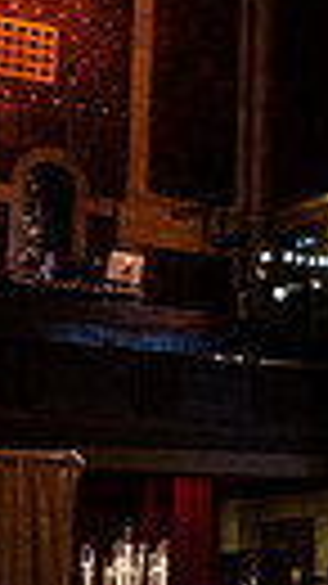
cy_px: 215
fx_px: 1796
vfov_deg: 18.4
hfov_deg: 9.7
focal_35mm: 116
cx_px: 648
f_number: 4
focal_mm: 24
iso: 2000
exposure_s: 1/80
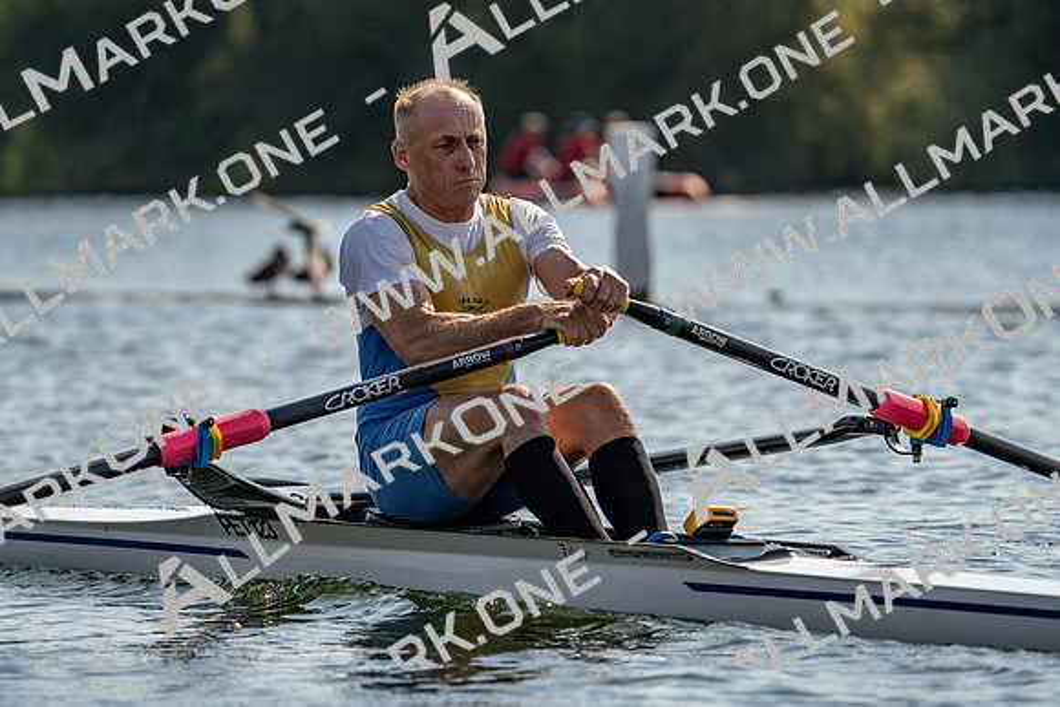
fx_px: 9277
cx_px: 530
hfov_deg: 6.5
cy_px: 354
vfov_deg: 4.4
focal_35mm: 315
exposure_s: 1/1600
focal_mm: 315
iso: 160
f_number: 6.3
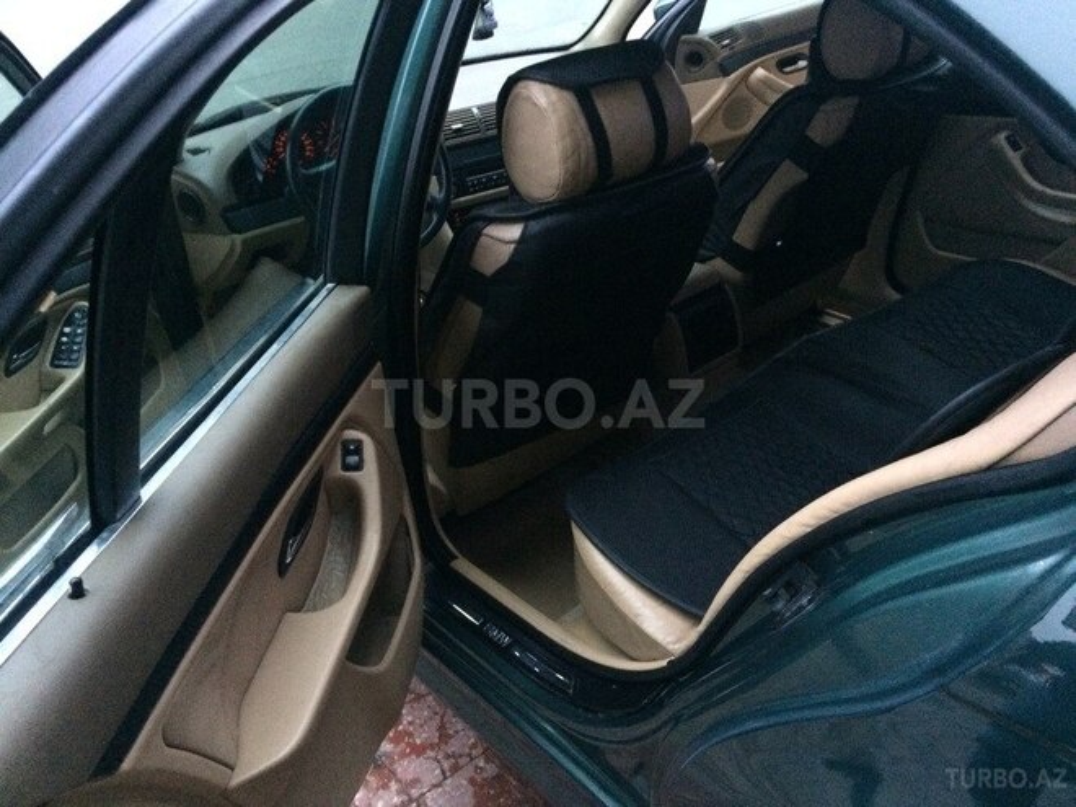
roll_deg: +2.3
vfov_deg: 48.2
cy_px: 404
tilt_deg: -36.9
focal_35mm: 29
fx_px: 901
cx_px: 538
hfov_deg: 61.7
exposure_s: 1/17
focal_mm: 4.15
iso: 400
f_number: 2.2
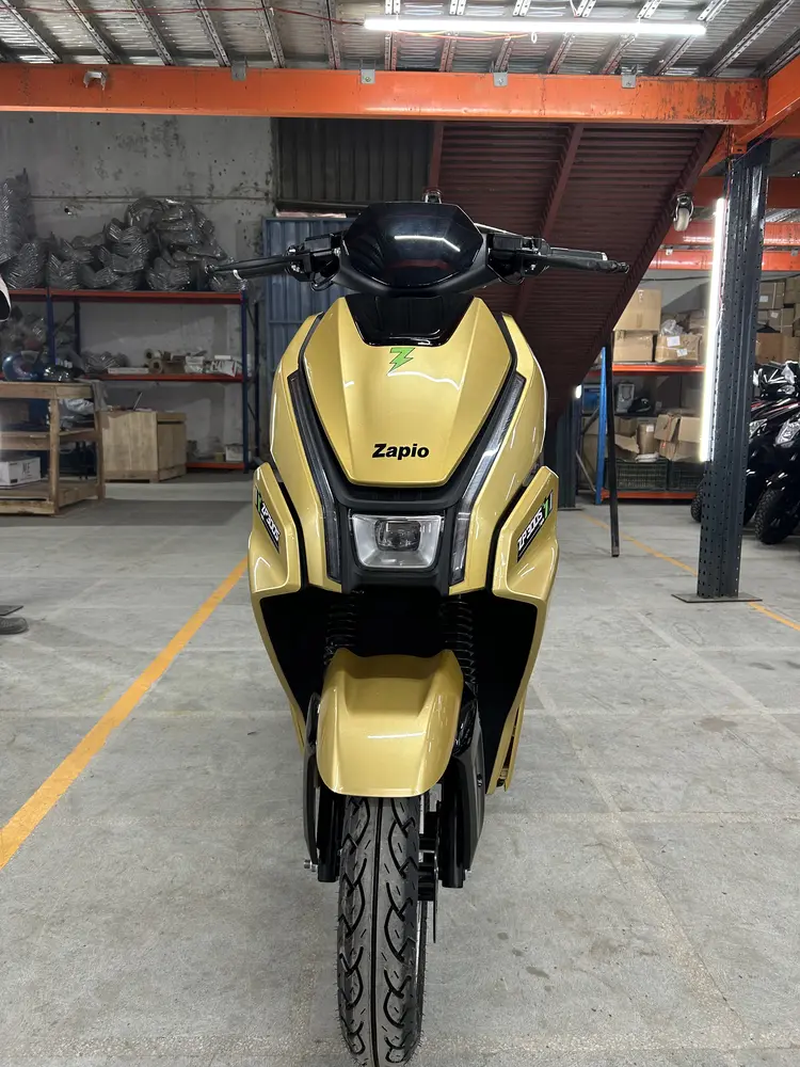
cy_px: 534
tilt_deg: -9.8
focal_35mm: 26
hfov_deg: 53.1
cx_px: 400
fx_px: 801
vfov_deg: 67.3
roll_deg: -1.3
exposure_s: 1/50
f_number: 1.5
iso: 80
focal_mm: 5.7
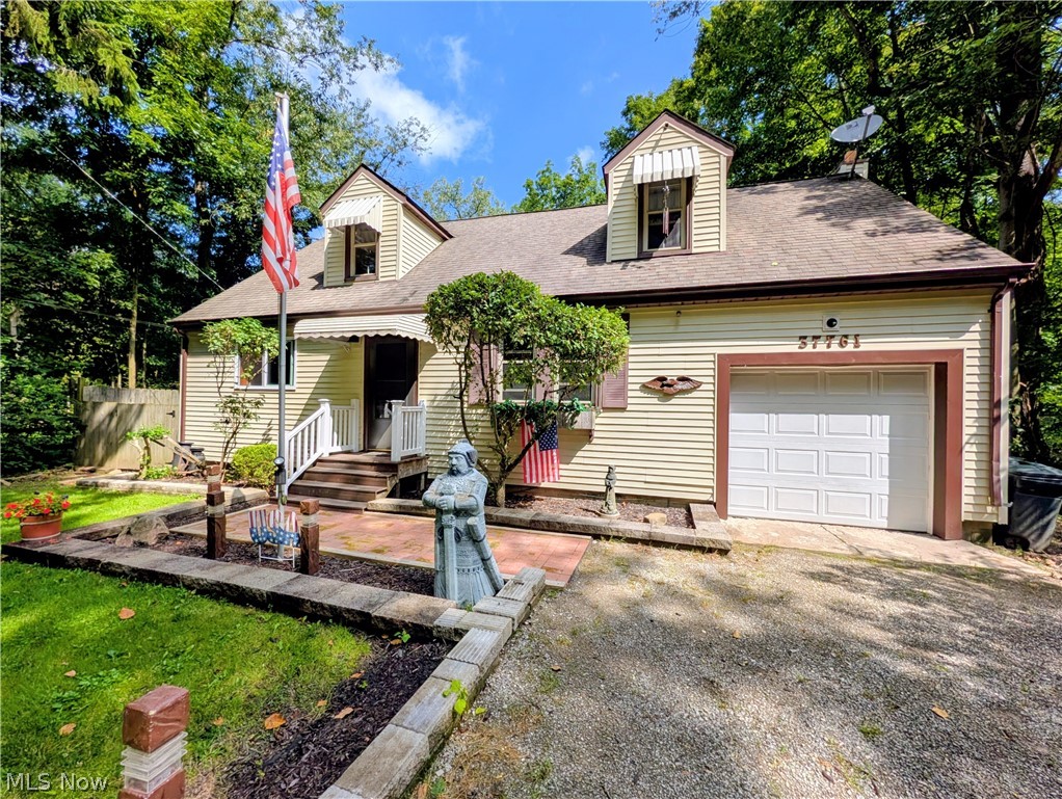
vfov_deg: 94.6
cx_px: 531
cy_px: 400
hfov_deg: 110.5
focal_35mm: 12
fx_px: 369
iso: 42
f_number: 1.7
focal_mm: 2.02
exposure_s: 1/2545
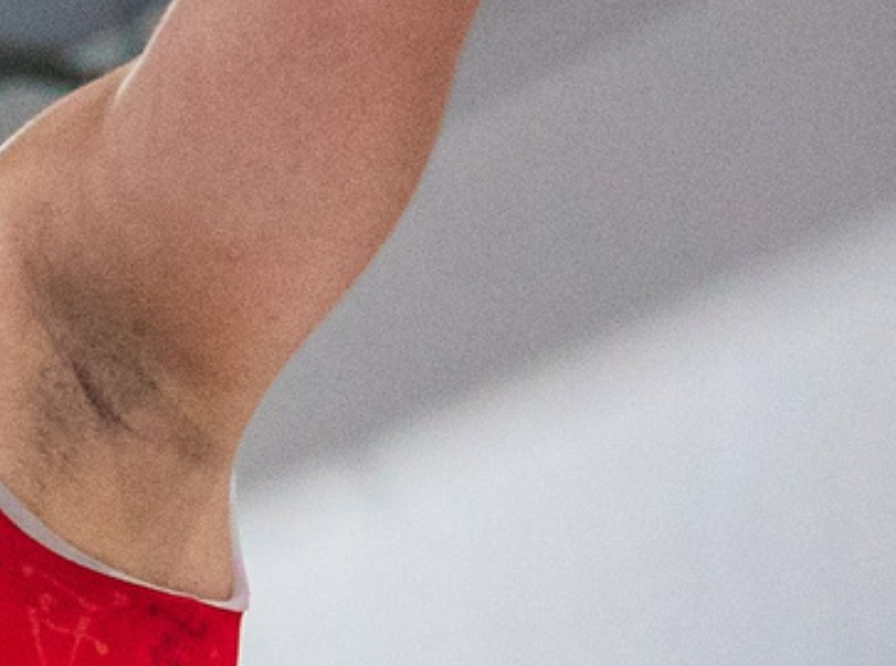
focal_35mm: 350
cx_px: -1784
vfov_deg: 4.2
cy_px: 401
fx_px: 9033
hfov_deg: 5.4
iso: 2000
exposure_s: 1/1000
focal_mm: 46
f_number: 2.8
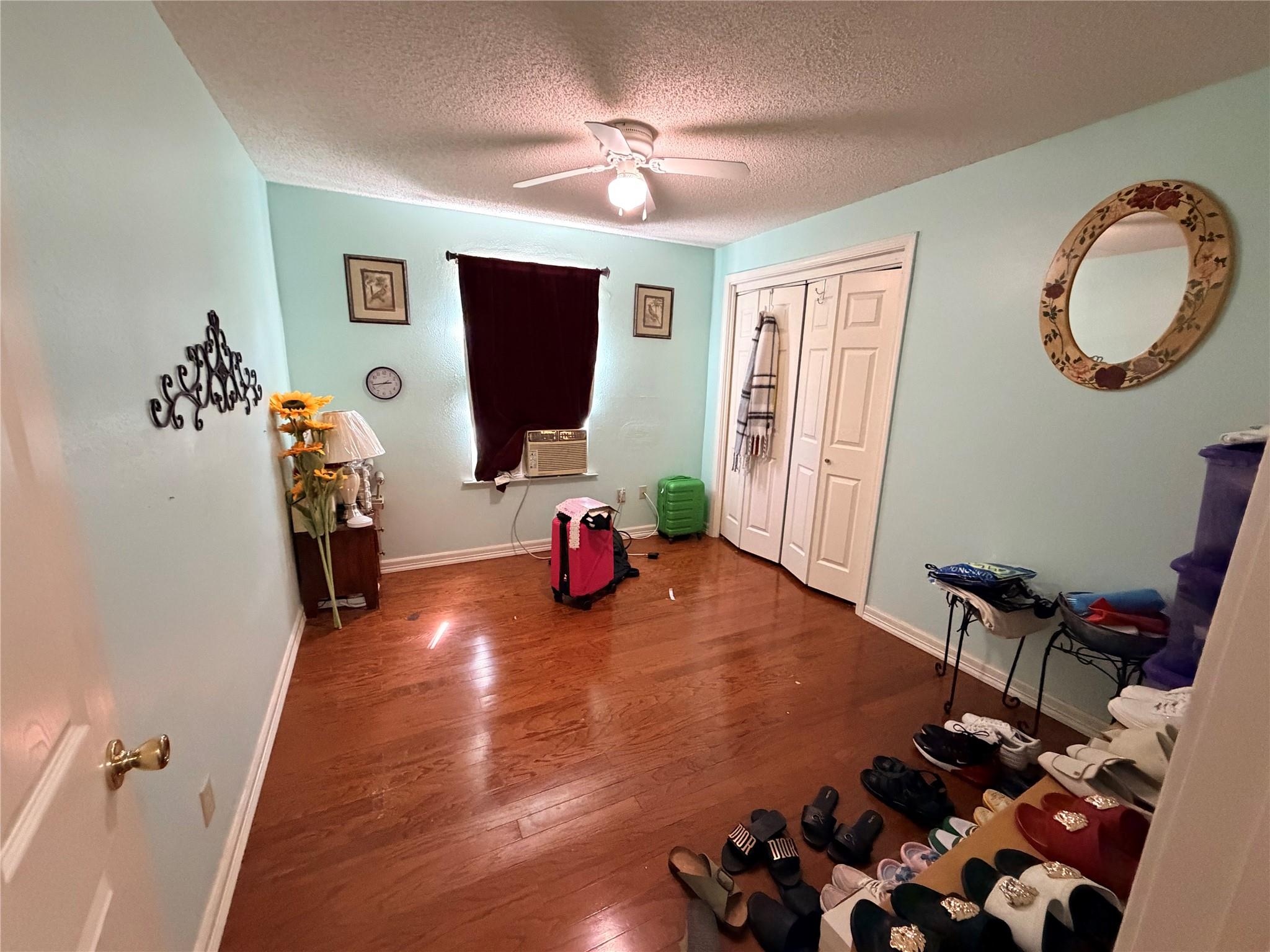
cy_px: 476
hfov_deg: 102.1
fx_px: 514
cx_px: 635
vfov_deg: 85.7
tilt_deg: -12.0
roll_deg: -2.0
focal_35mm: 14
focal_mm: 2.22
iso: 1000
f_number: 2.2
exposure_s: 1/60
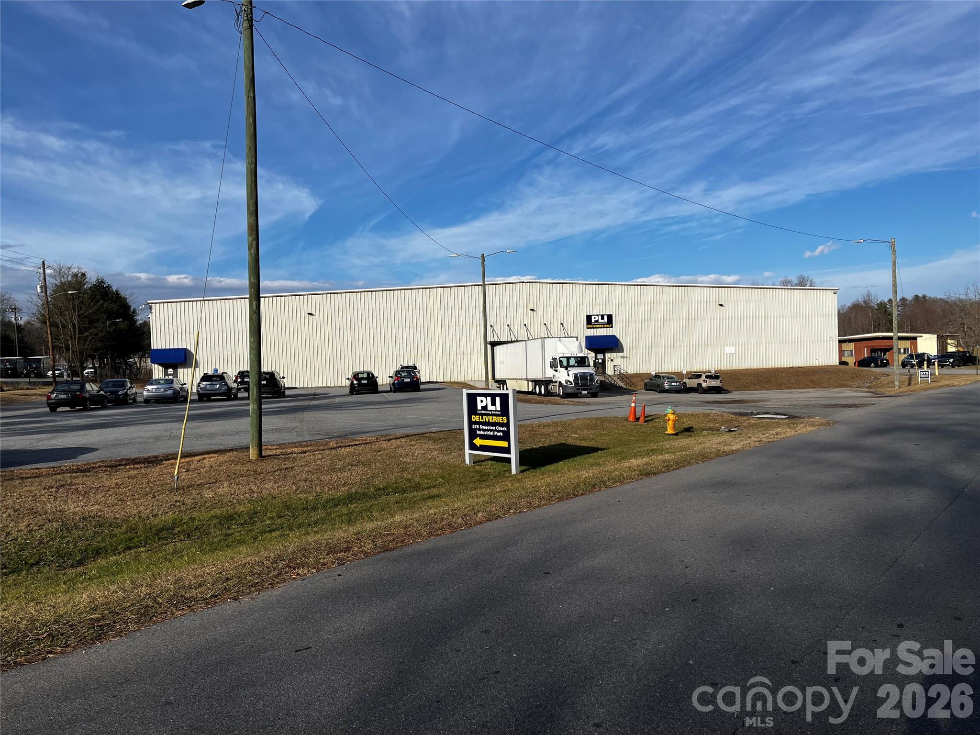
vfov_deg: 53.1
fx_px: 736
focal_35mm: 26
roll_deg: +1.8
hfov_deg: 67.3
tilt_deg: -2.0
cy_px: 368
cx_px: 490
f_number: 1.6
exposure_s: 1/5319
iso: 50
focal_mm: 5.1
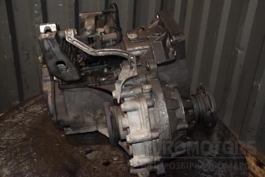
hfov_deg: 53.1
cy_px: 88
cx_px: 132
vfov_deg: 36.9
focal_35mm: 36
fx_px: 265
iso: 800
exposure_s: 1/60
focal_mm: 24
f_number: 5
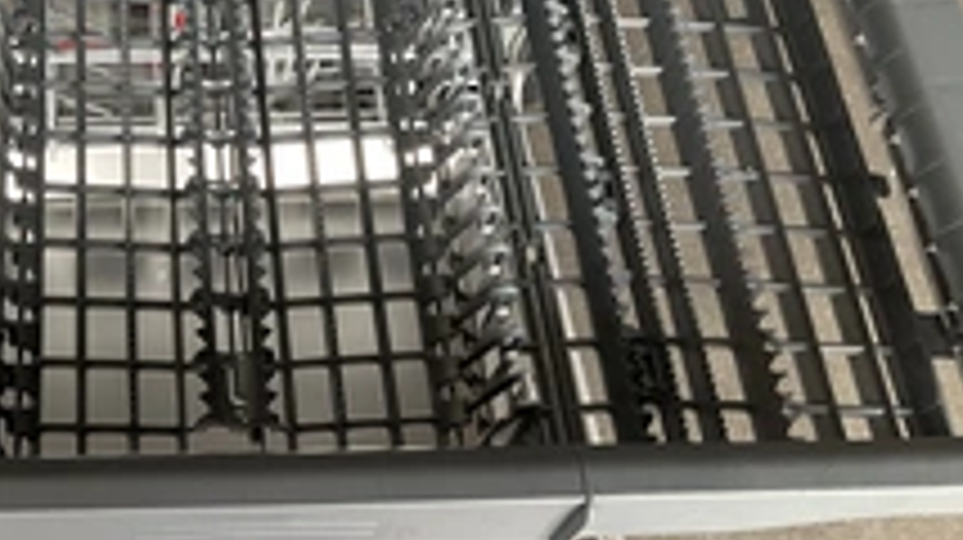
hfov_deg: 34.3
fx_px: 1505
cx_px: 176
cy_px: 14
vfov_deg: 19.8
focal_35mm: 59
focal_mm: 3
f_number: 1.8
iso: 50
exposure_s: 1/122
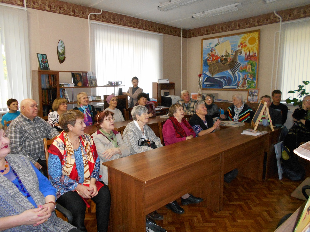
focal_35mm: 26
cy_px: 116
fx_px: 233
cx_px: 155
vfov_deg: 53.1
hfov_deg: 67.3
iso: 500
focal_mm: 4.6
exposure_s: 1/25
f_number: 3.2
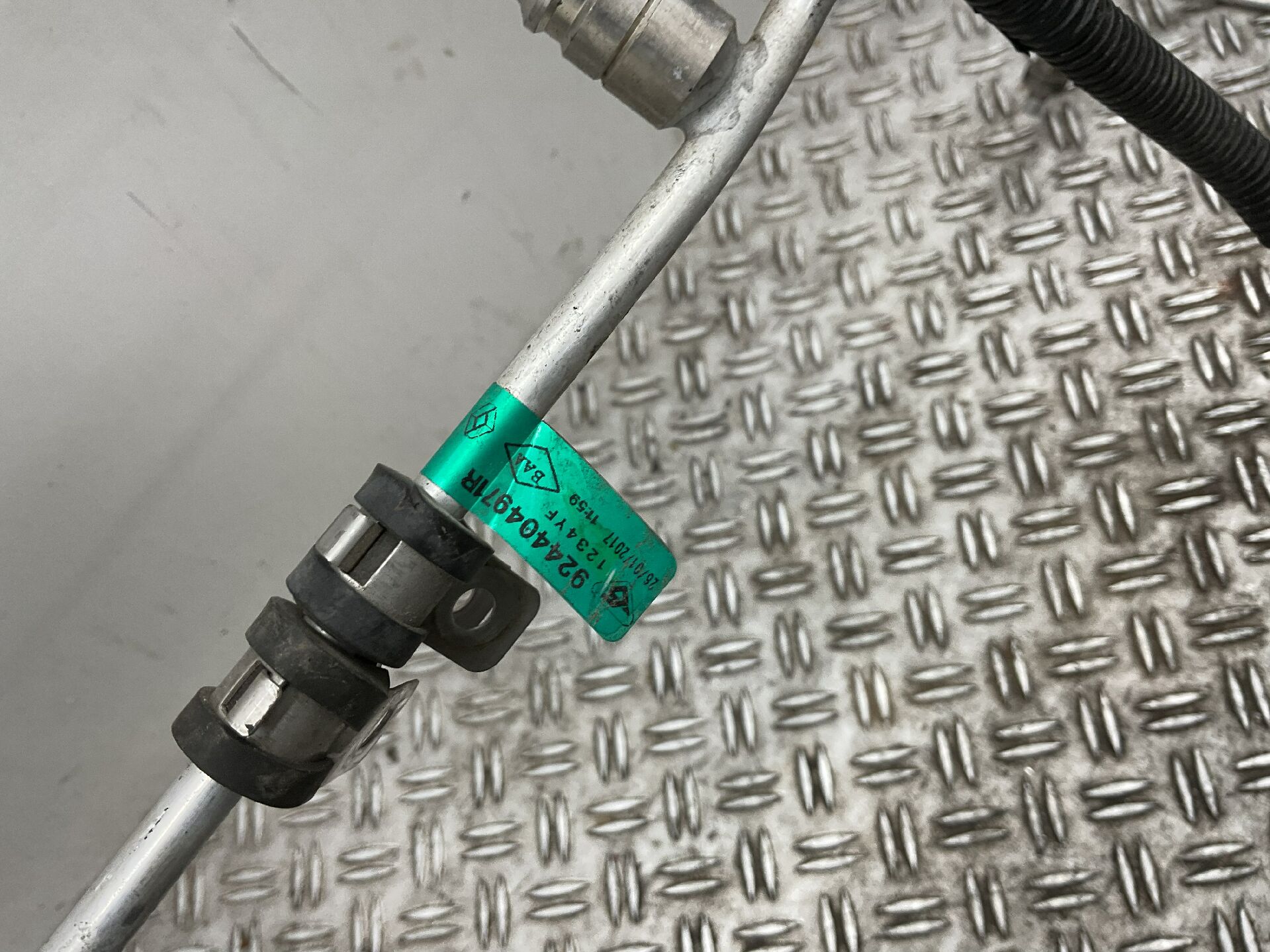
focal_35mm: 29
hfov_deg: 61.7
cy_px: 476
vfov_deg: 48.2
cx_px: 635
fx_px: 1064
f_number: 1.8
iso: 40
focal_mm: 3
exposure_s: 1/100
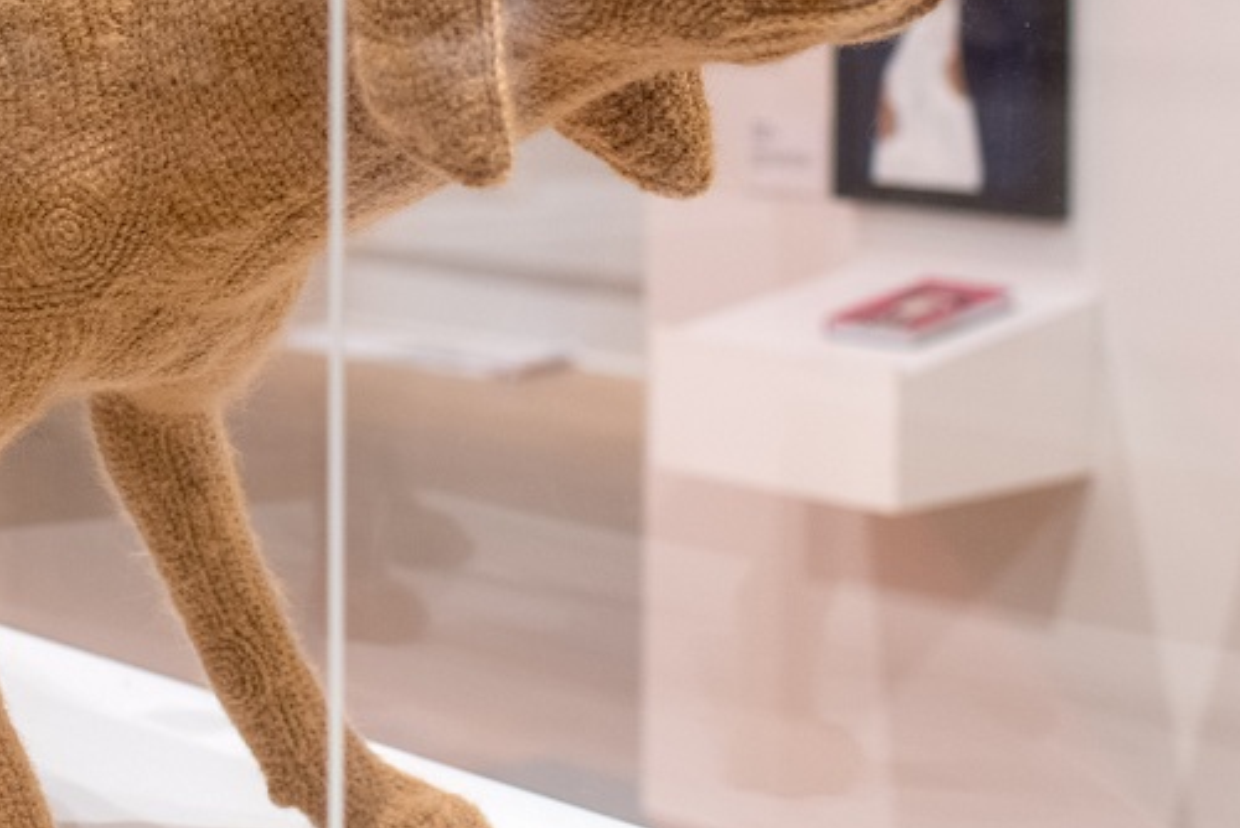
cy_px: 43
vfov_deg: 13.4
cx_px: 193
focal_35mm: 101
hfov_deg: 19.9
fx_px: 3481
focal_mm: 35
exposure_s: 1/80
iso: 500
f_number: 2.8
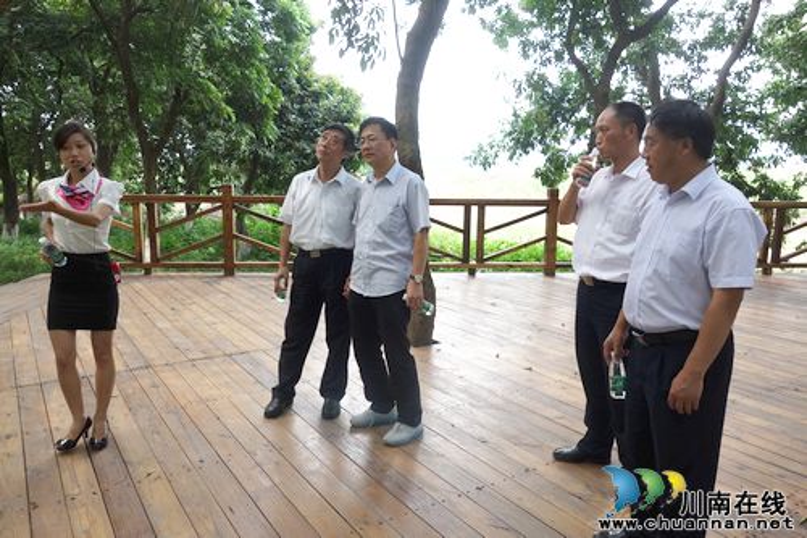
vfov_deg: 46.4
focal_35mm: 28
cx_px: 404
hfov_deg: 65.5
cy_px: 269
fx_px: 627
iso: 125
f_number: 4
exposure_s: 1/100
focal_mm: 10.4
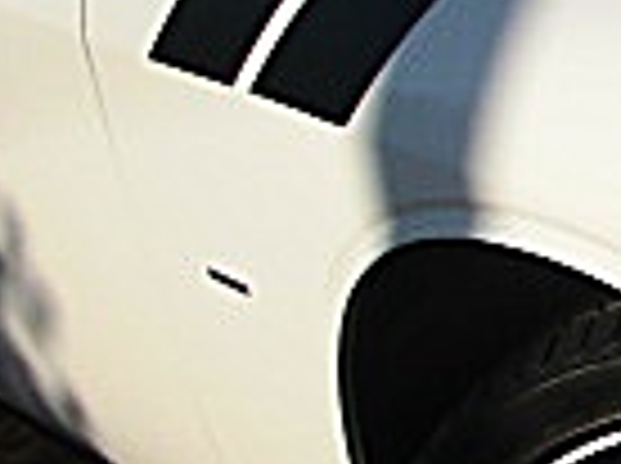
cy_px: 324
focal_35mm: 167
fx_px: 2991
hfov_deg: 10.6
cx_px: 1332
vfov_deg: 8.9
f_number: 7.9
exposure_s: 1/200
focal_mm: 6.3
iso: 50
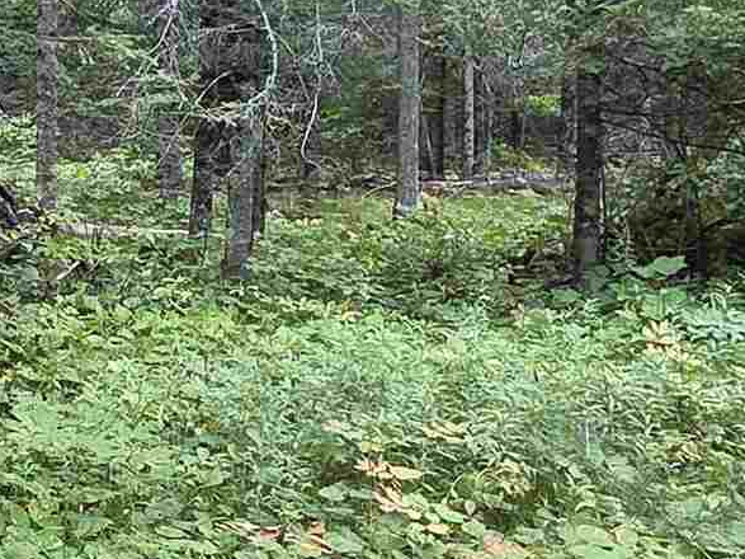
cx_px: -187
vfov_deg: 21.5
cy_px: 198
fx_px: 1463
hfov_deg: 25.2
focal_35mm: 68
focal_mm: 2.2
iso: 125
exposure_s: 1/120
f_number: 2.2
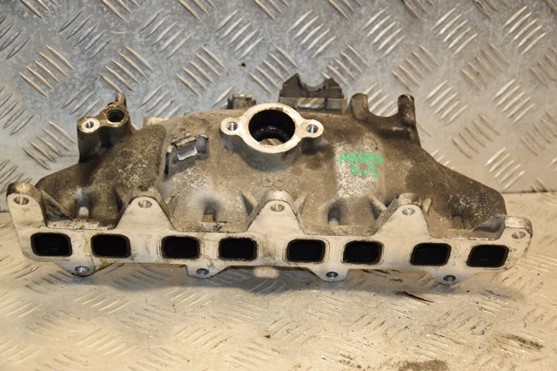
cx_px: 278
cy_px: 186
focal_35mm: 78
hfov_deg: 26.0
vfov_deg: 17.5
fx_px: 1206
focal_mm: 52
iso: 800
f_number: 5
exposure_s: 1/200
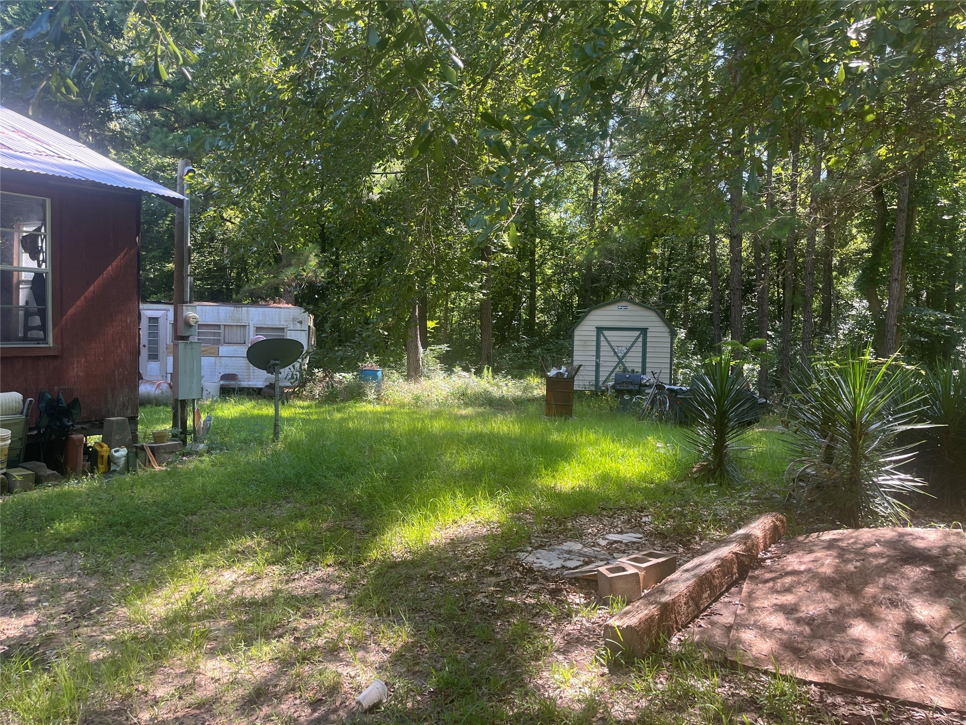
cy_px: 362
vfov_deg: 53.1
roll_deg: -1.4
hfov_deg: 67.3
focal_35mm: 26
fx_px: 726
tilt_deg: -4.4
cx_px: 483
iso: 40
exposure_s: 1/182
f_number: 1.6
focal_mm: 5.1
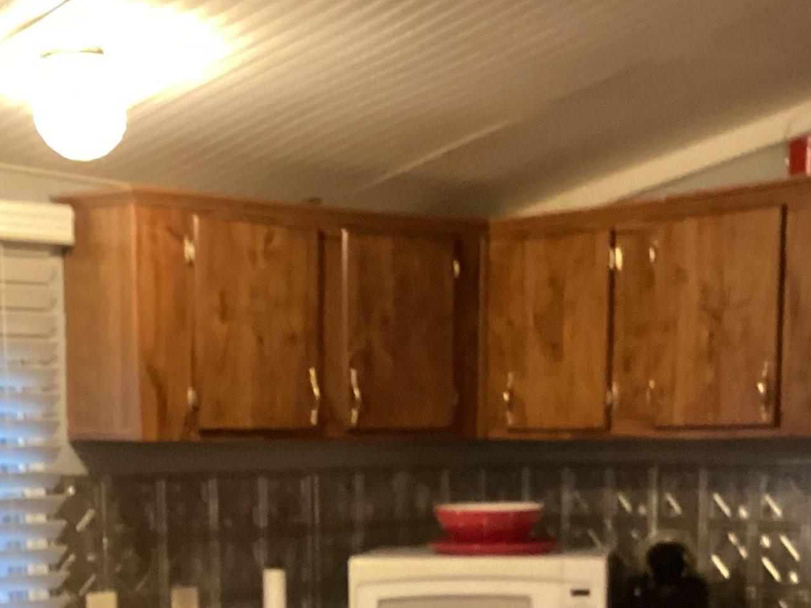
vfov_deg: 19.0
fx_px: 1734
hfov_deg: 26.3
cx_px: 375
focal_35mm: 74
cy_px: 694
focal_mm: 3.3
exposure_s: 1/30
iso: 500
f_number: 2.4
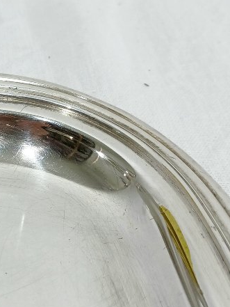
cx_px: 15
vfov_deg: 28.5
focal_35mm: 68
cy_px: 132
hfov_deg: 21.1
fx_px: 602
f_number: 1.8
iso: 50
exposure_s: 1/50
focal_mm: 4.6
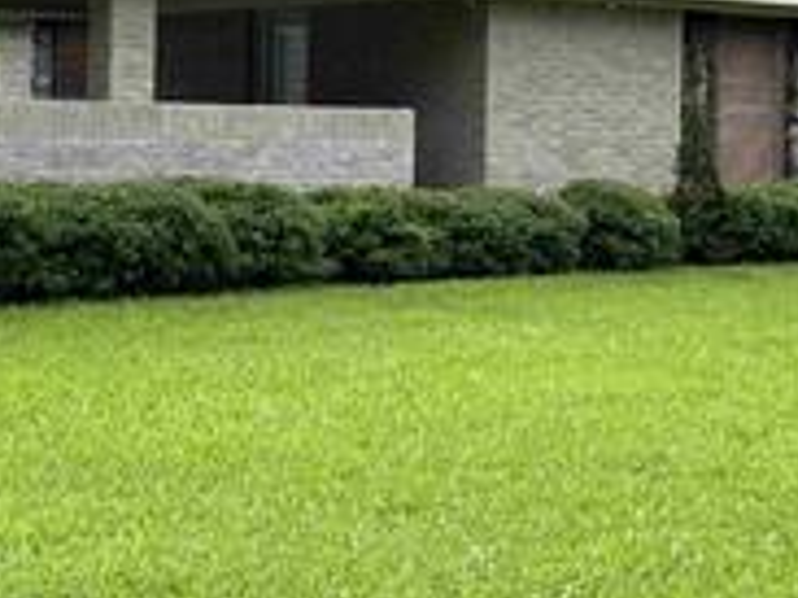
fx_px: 2096
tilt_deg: +0.2
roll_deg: -0.3
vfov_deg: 16.1
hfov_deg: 21.2
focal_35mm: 91
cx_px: 672
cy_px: 113
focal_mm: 5.7
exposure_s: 1/775
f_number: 1.5
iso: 50
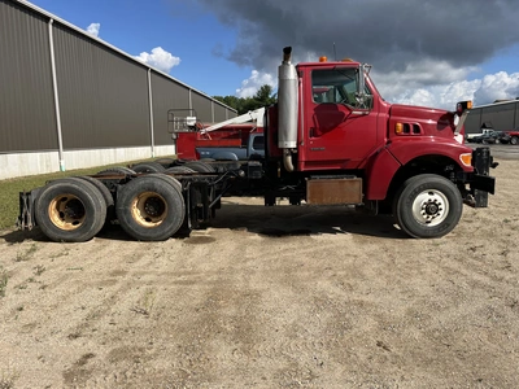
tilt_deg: -7.5
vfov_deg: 53.1
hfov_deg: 67.3
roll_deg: +0.4
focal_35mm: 26
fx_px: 390
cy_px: 194
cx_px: 260
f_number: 1.6
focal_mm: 5.1
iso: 50
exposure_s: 1/3623
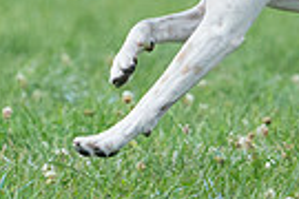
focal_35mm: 1401
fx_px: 11635
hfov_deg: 1.5
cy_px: -121
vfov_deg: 1.0
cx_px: 266
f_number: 6.3
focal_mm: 326
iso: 1600
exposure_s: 1/4000
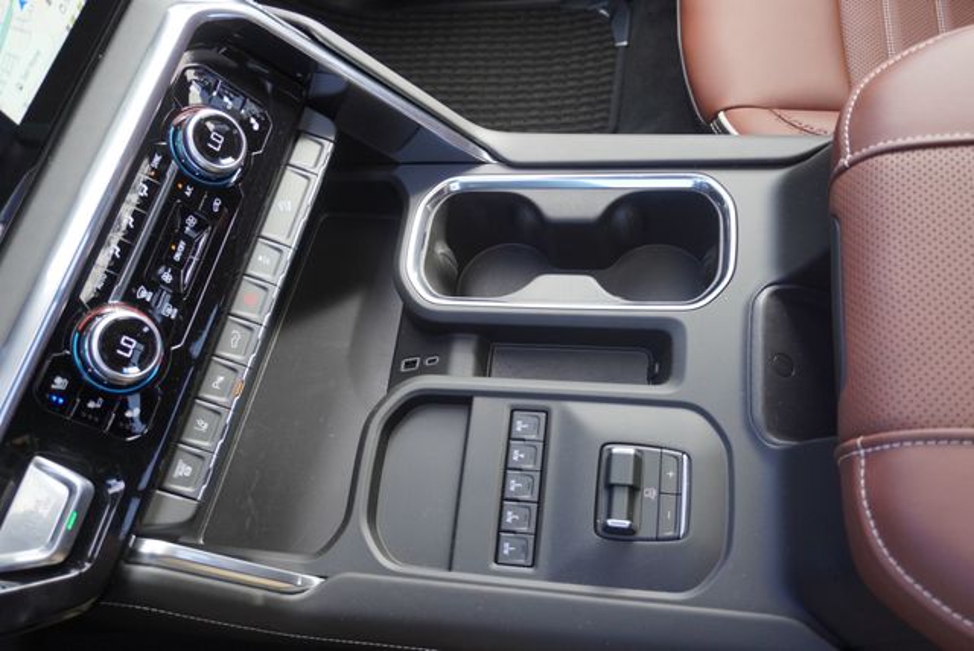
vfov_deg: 41.8
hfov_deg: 59.4
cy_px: 326
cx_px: 487
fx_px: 853
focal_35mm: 32
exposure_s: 1/160
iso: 640
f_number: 4
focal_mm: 21
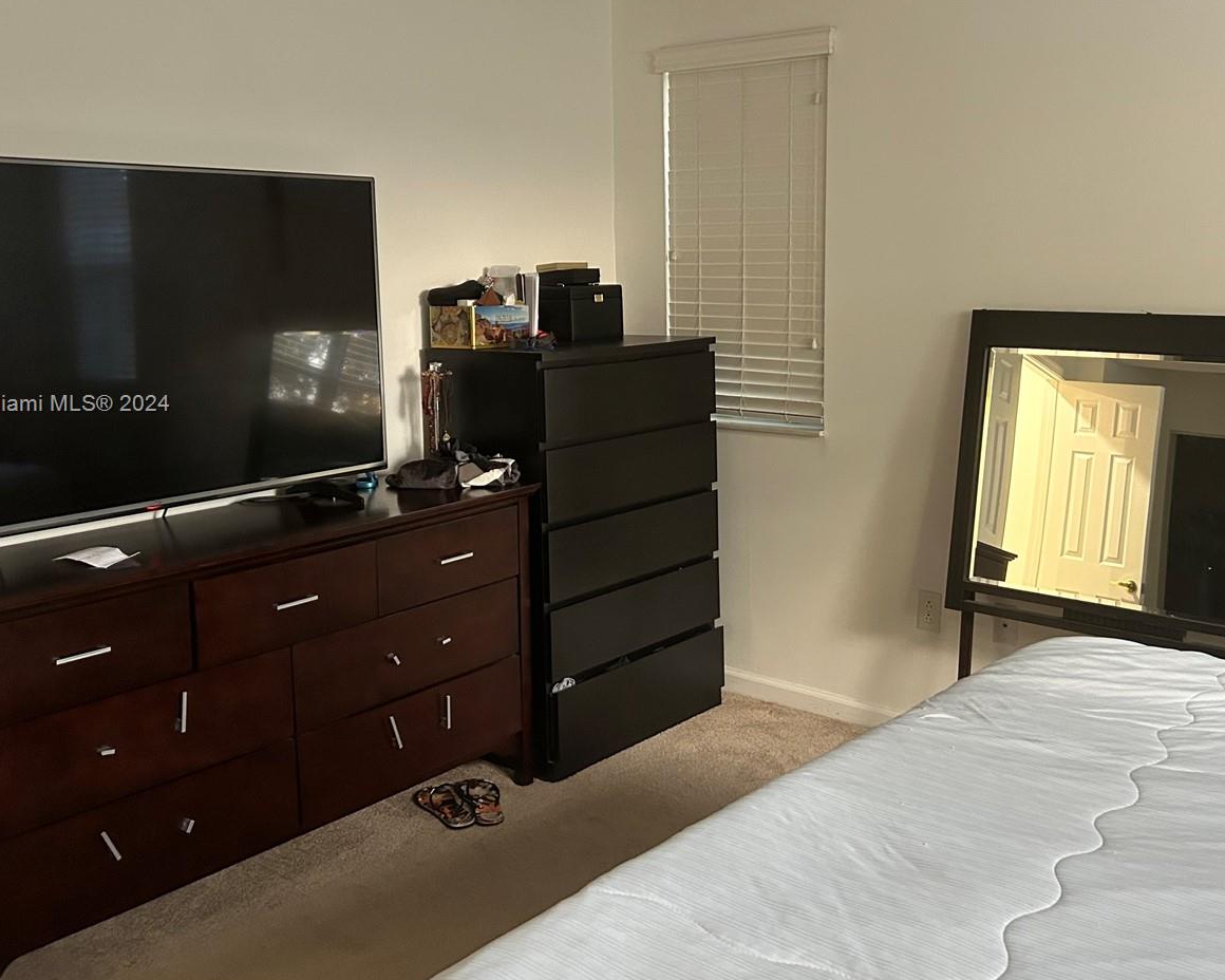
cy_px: 406
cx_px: 677
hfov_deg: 51.4
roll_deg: +1.1
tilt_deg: -7.0
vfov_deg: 42.1
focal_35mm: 35
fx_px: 1269
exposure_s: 1/40
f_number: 1.5
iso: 400
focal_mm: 5.7
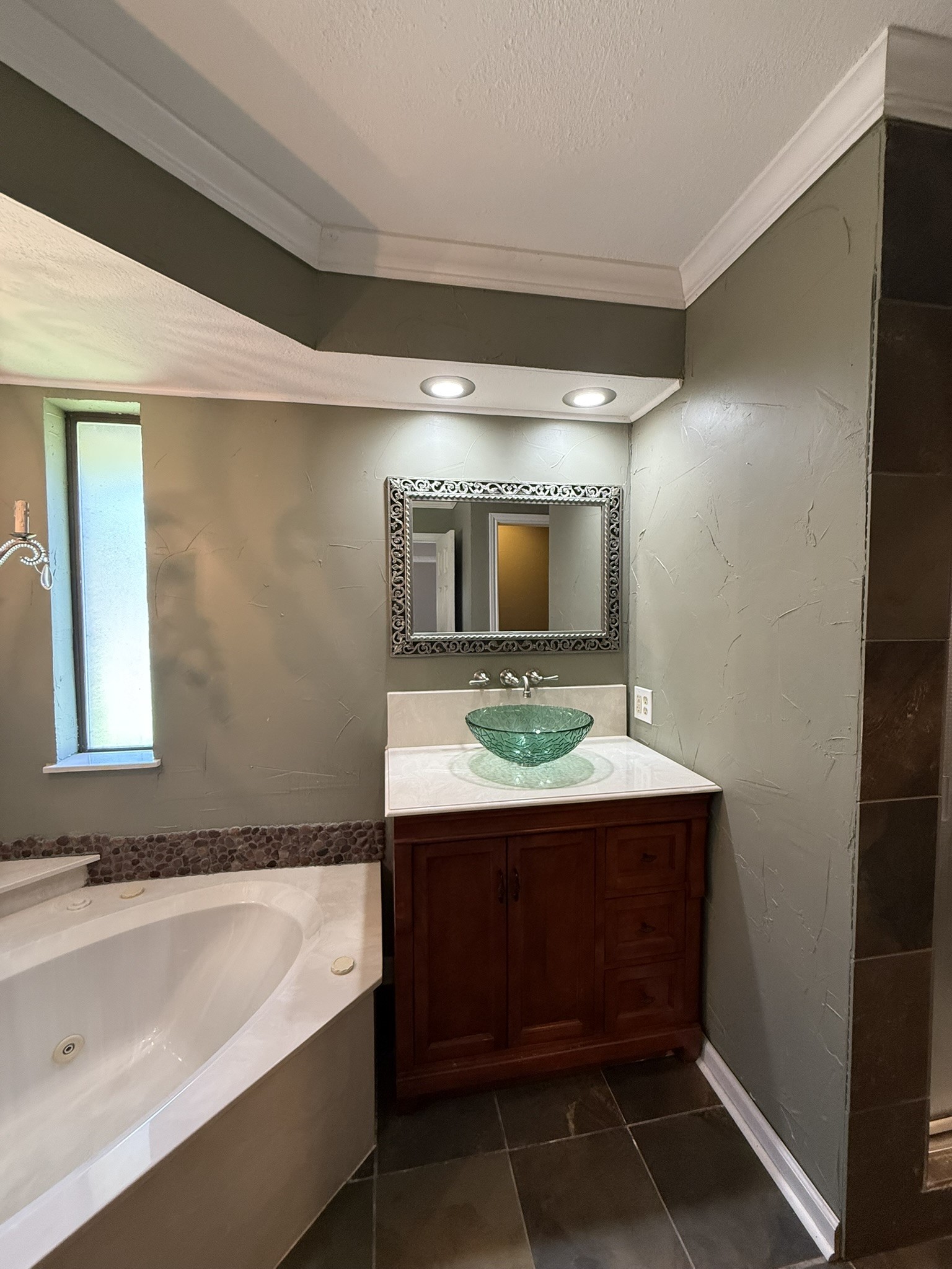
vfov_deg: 102.1
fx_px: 513
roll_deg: -0.2
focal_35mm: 14
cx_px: 476
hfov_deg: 85.7
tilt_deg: -2.0
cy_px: 634
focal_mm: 2.22
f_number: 2.2
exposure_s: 1/60
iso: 250
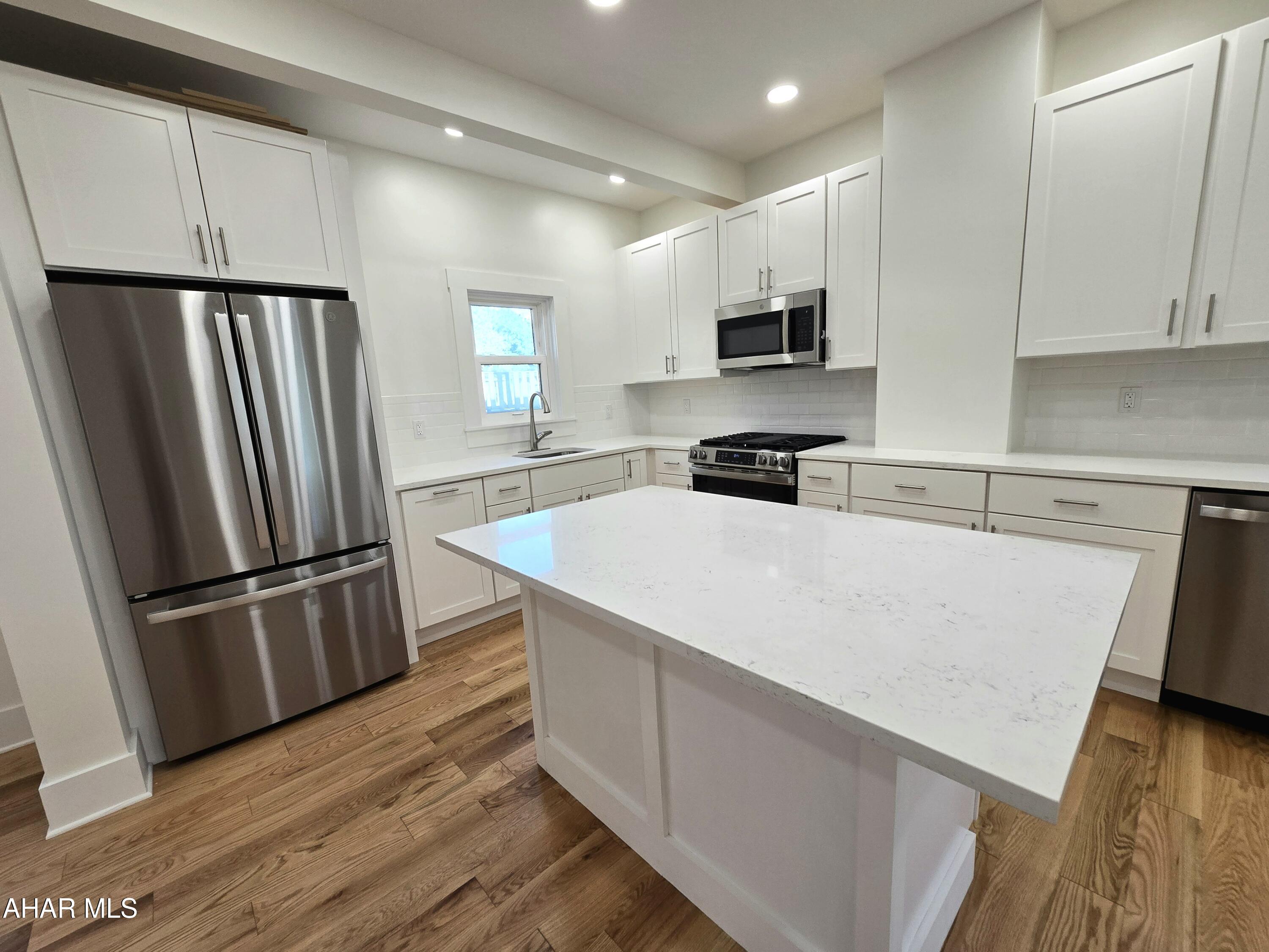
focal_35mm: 13
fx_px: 477
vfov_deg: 89.9
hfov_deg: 106.2
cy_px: 476
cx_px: 634
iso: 80
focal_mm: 2.2
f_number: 2.2
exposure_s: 1/120
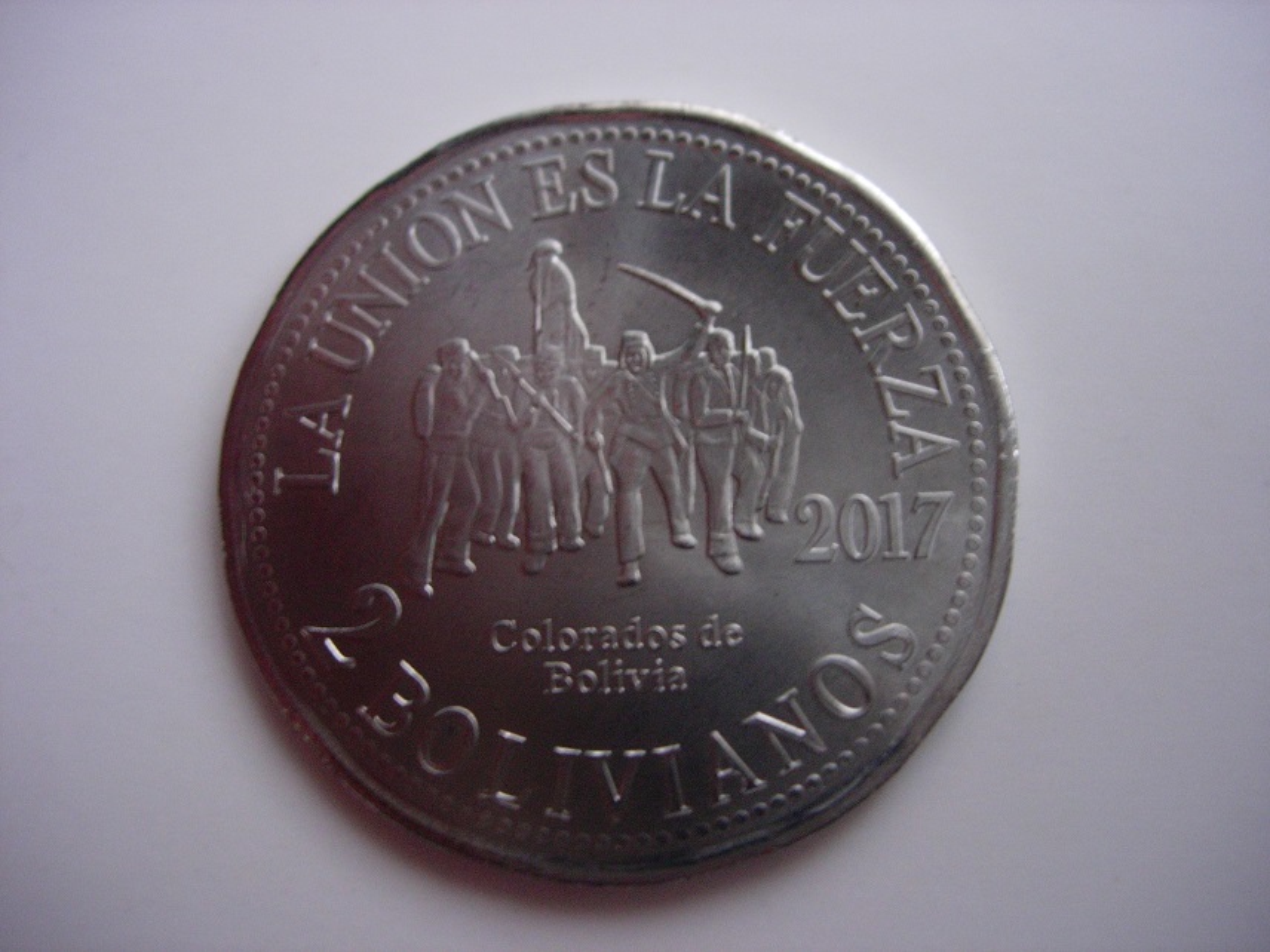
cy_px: 476
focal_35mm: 38
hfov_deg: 49.0
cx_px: 635
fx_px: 1394
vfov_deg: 37.7
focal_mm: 7.8
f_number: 2.8
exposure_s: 1/11.3
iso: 200
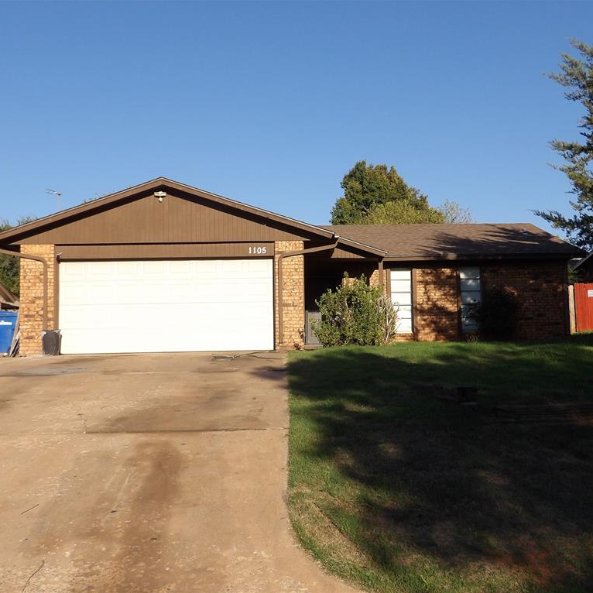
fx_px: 756
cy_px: 296
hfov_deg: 42.8
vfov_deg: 42.8
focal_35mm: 39
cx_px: 310
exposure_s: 1/948
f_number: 3.6
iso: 100
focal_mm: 5.9
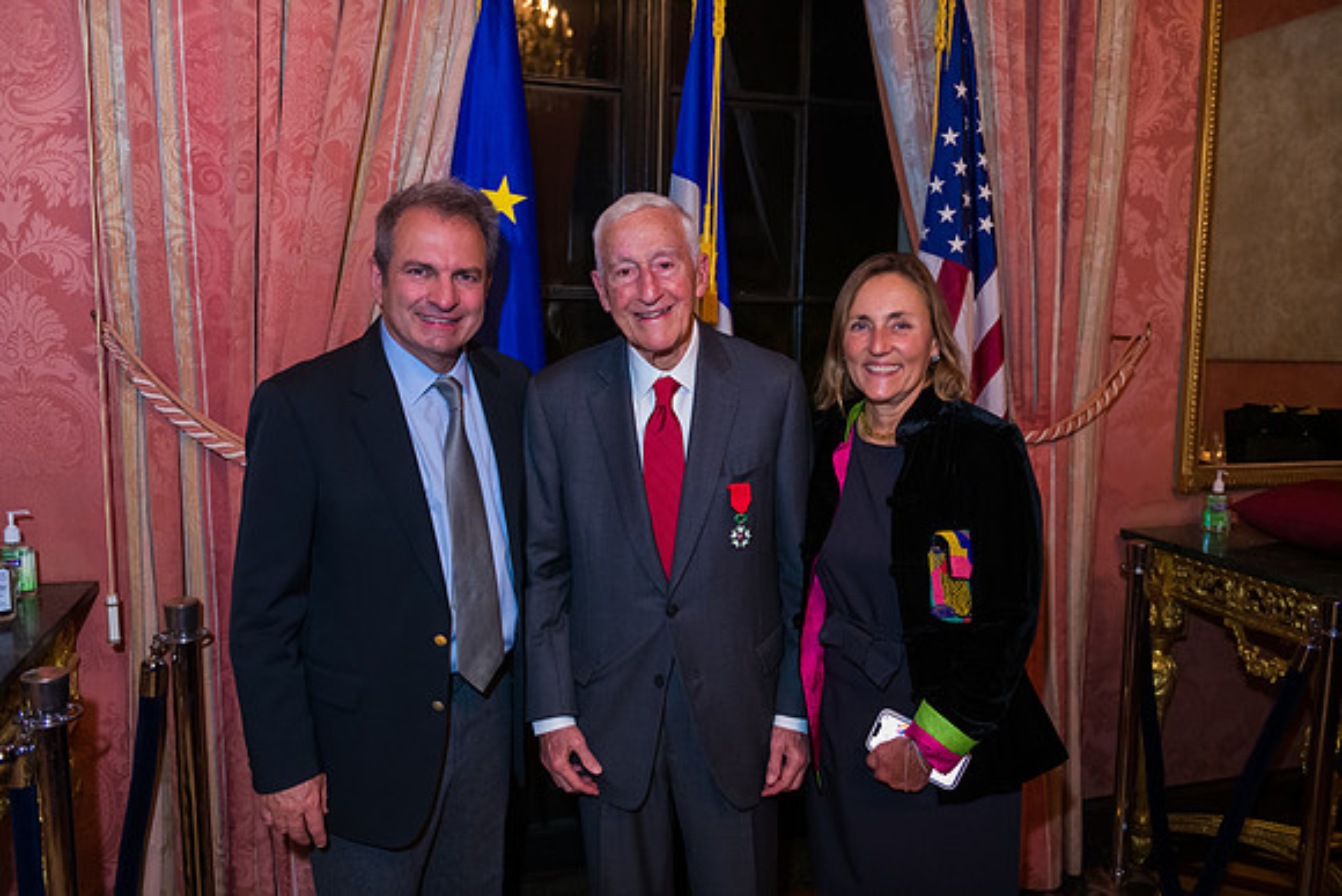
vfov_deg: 45.0
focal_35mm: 29
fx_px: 1081
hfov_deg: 63.6
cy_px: 448
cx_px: 671
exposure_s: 1/100
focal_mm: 29
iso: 3200
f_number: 3.2
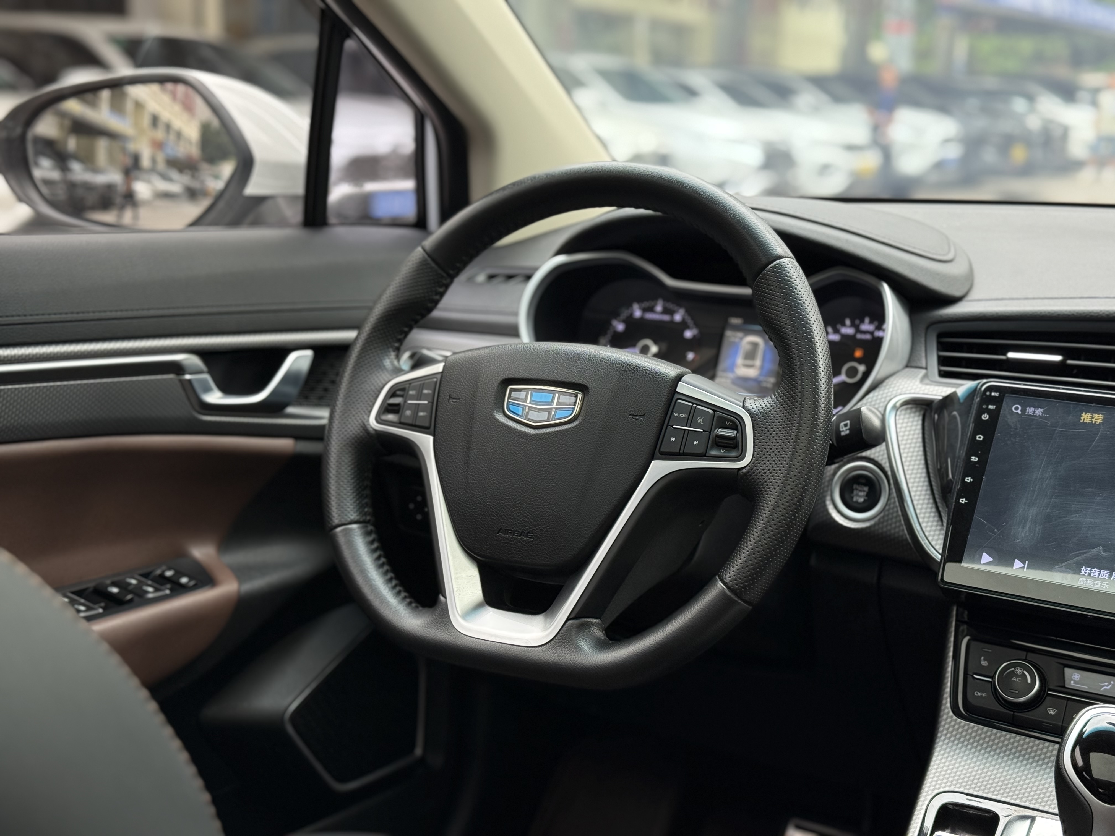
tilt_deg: -11.6
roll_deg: -0.8
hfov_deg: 39.7
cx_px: 558
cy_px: 418
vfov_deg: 30.3
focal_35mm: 48
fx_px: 1546
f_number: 1.78
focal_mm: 6.76
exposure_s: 1/91
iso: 125
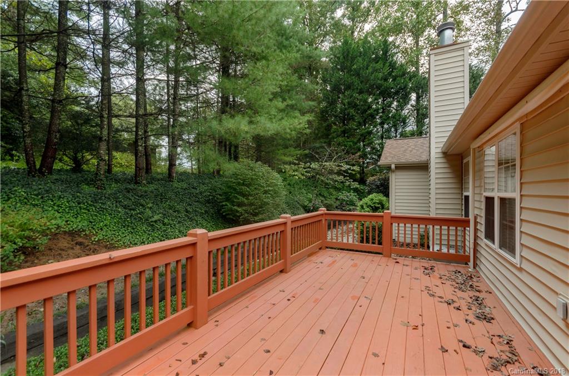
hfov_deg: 100.5
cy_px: 188
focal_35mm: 15
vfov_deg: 77.0
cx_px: 284
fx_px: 236
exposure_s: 1/160
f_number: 7.1
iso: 200
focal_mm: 10
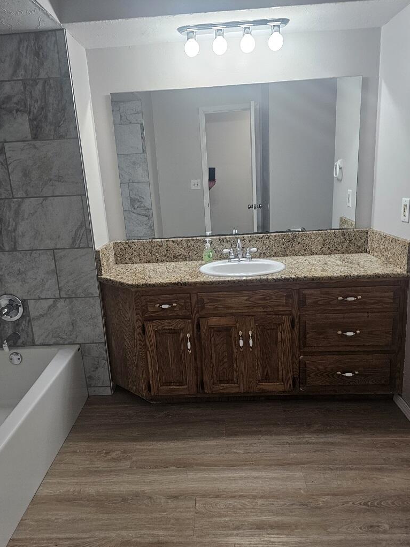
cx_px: 200
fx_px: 379
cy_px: 276
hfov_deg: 56.8
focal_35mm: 24
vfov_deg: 71.6
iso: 320
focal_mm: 6.3
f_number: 1.7
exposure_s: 1/120
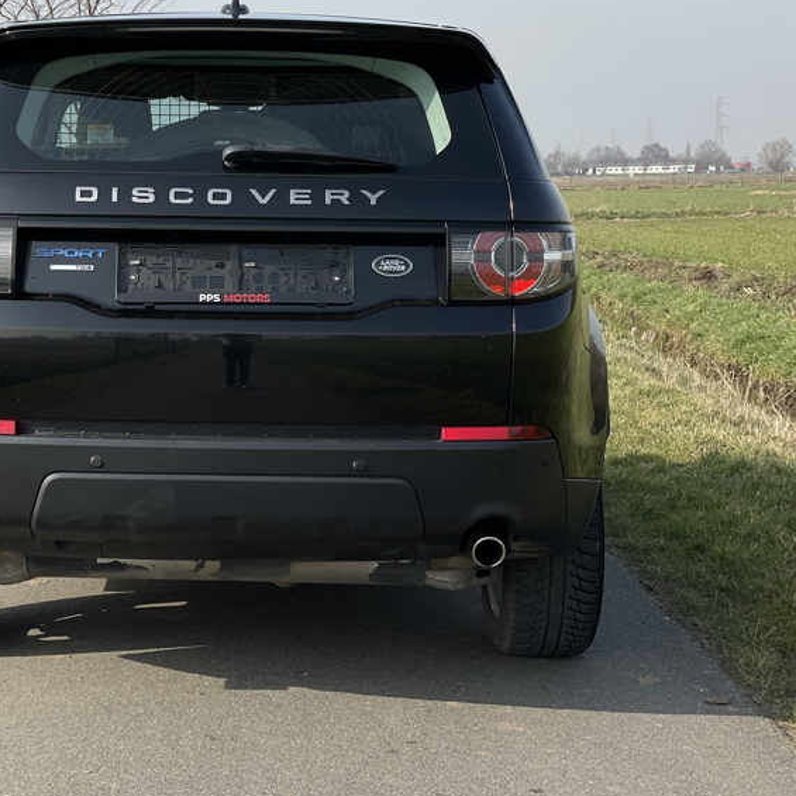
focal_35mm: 82
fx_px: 2133
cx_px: 223
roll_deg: +1.4
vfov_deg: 21.1
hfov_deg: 21.0
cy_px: 278
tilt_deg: -1.4
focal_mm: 6
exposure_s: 1/749
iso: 25
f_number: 2
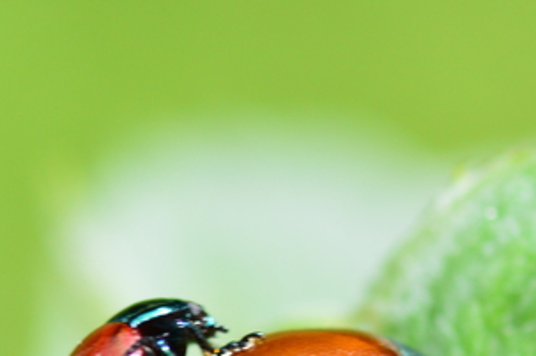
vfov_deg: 2.9
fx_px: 7091
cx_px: 541
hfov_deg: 4.3
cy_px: 218
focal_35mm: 477
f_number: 11
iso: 400
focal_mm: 100
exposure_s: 1/400
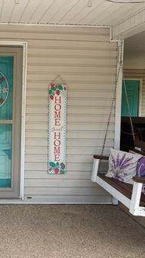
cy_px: 117
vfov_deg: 47.3
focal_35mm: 43
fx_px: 294
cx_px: 5
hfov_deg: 26.5
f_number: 1.6
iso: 50
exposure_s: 1/1081
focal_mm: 5.96
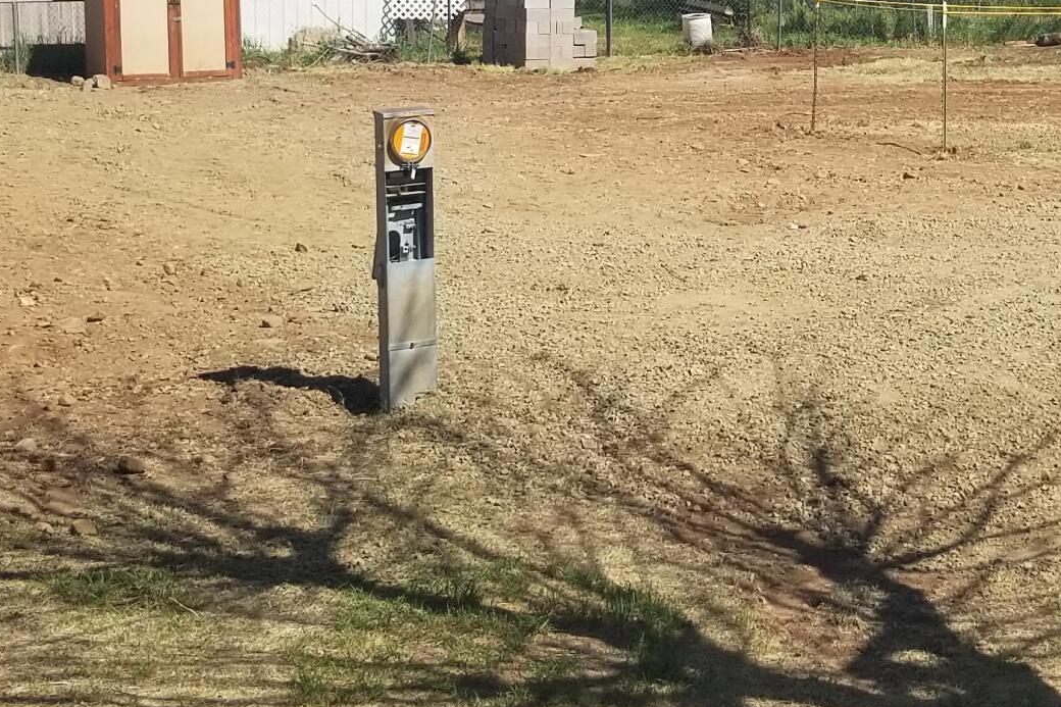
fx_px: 2298
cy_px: 111
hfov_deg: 25.8
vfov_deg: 17.3
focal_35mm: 78
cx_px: 756
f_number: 1.7
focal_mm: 4.3
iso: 50
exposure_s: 1/3064
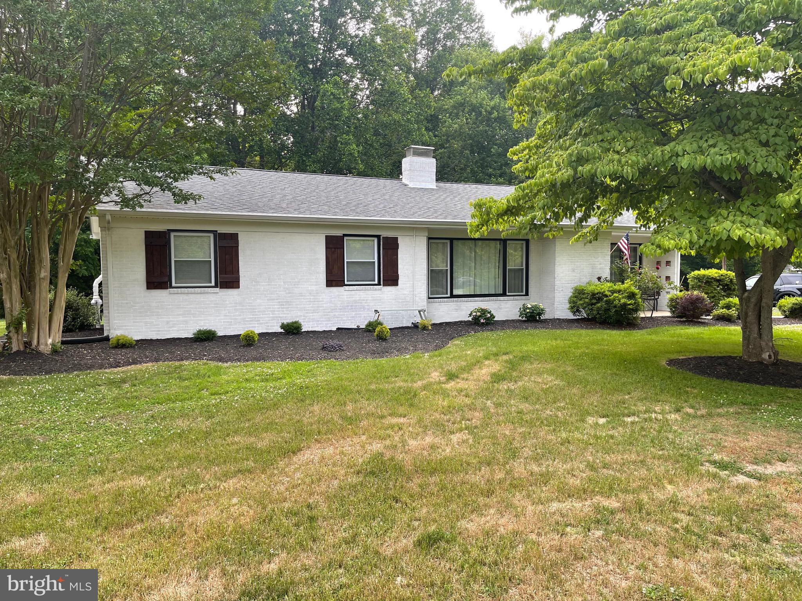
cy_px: 300
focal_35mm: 26
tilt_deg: -2.9
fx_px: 602
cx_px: 401
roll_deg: -0.1
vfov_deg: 53.1
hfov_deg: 67.3
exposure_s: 1/262
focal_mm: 5.1
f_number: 1.6
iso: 32
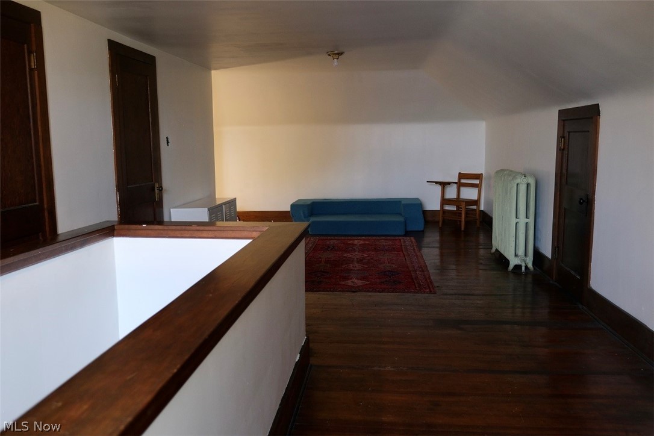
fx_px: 545
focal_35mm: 30
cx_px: 327
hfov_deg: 61.9
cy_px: 218
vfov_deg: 43.6
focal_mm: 20
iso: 1000
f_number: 2.8
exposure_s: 1/60
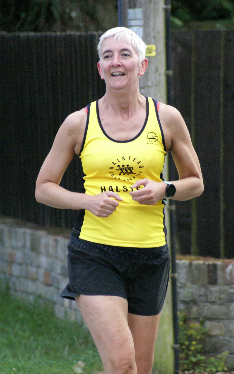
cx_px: 110
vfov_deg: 6.5
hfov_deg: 4.1
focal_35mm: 322
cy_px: 187
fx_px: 3286
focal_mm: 210
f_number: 5.6
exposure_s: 1/500
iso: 1600
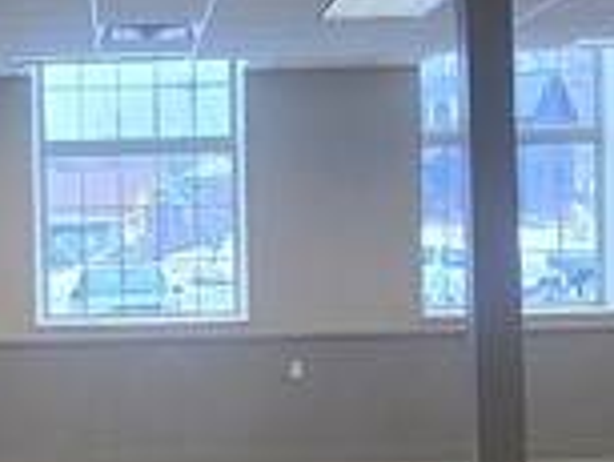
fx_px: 1544
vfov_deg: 16.9
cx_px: 56
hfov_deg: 21.9
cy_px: 333
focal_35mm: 87
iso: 64
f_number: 2.2
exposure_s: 1/60
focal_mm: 2.2
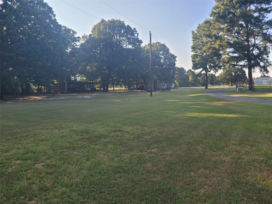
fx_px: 204
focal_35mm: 26
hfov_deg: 67.3
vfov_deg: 53.1
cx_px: 136
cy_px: 102
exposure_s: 1/713
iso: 40
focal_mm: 5.4
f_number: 1.8
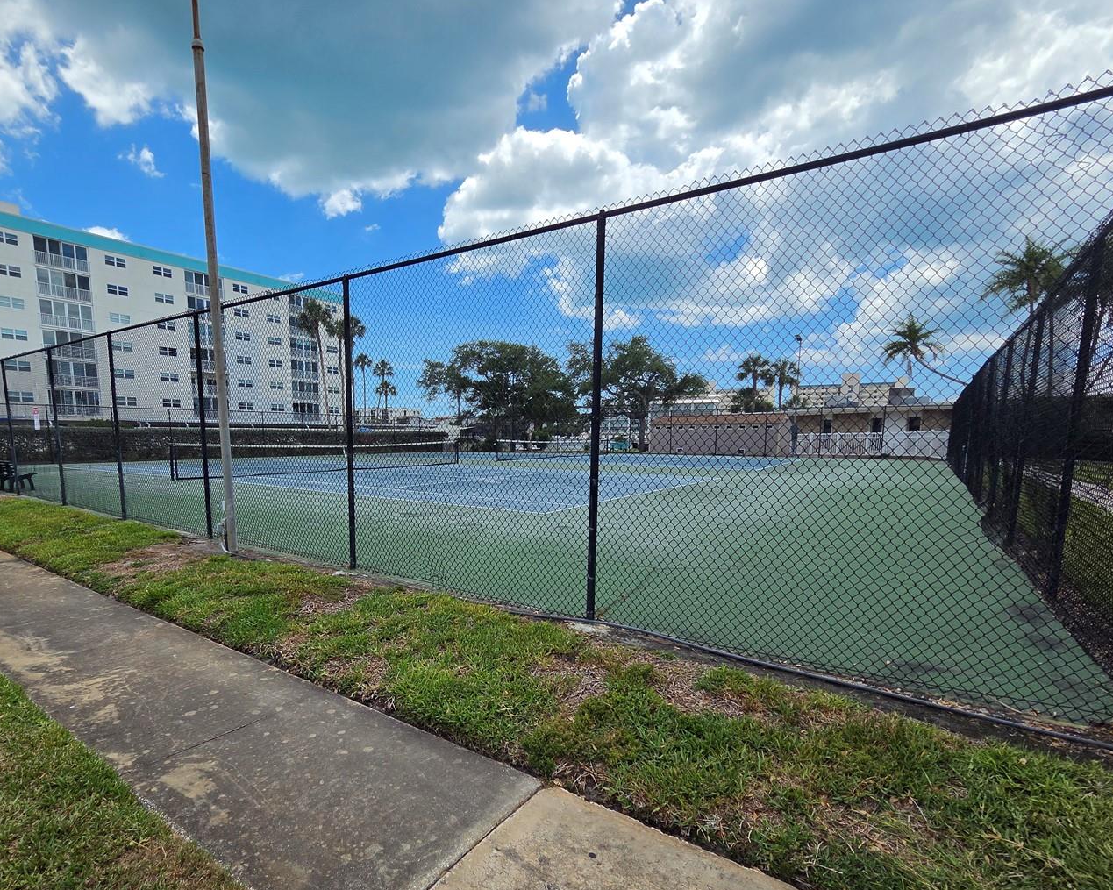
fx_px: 527
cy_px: 509
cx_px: 477
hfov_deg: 92.5
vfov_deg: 79.9
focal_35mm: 16
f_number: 2.2
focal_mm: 2.2
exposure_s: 1/4010
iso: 100
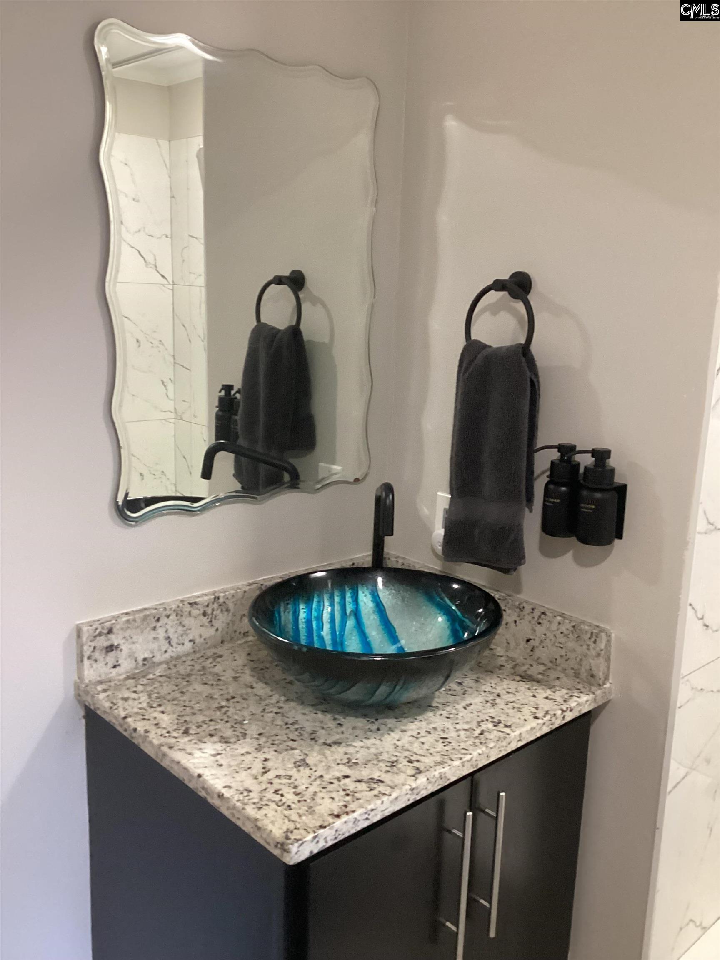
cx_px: 360
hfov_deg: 45.4
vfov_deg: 58.4
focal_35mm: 31
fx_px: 860
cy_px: 480
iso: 400
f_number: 2.4
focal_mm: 3.3
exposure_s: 1/60
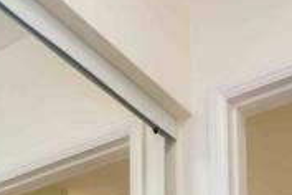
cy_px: 516
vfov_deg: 11.7
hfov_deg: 22.5
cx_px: 5
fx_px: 706
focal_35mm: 87
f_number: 4
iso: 320
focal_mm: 10
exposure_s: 1/60
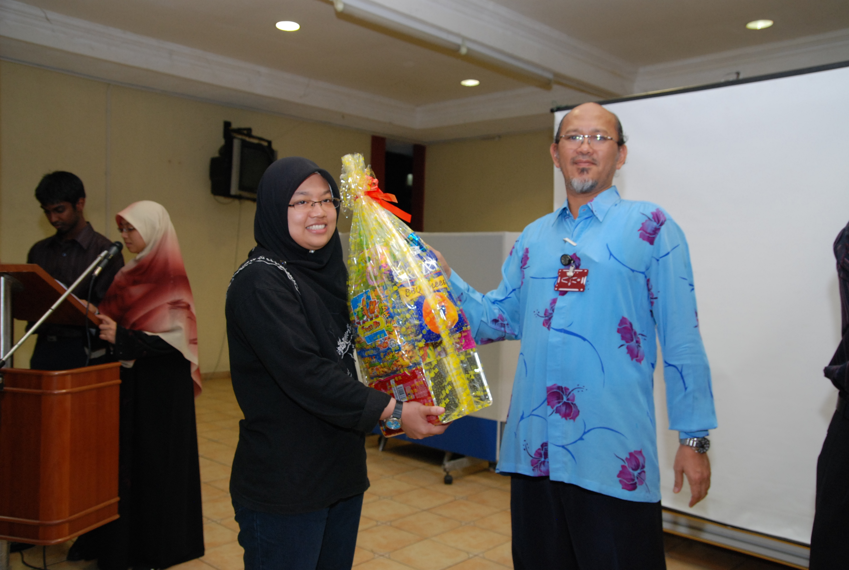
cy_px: 285
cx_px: 424
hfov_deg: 57.1
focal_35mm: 33
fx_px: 780
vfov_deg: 40.1
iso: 500
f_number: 4
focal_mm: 22
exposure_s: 1/60
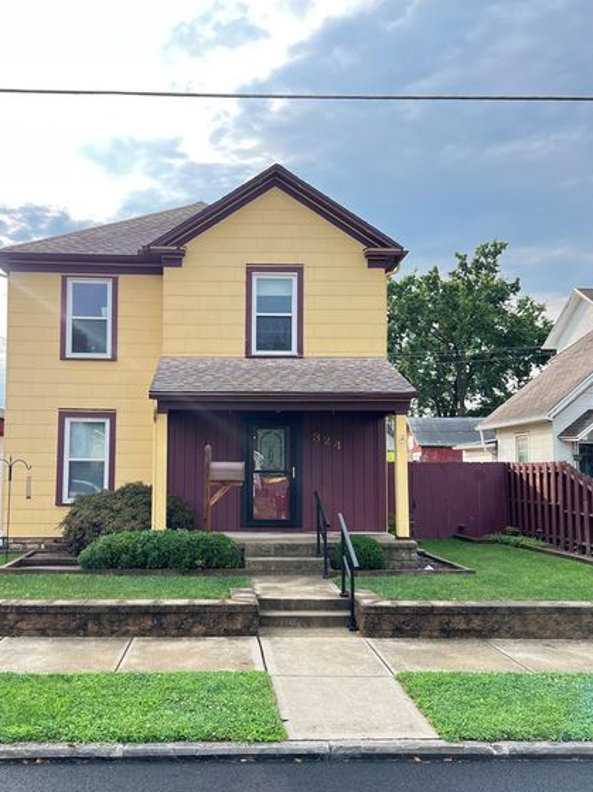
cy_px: 424
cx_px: 243
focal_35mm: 31
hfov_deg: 45.2
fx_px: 708
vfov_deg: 58.3
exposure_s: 1/808
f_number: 1.5
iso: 50
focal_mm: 5.7
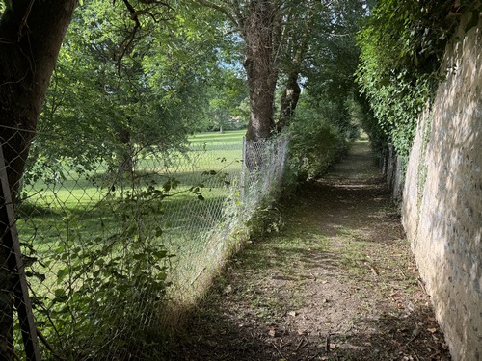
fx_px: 334
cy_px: 180
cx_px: 241
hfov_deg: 71.6
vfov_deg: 56.8
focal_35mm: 24
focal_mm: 6.76
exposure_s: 1/632
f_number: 1.78
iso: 80
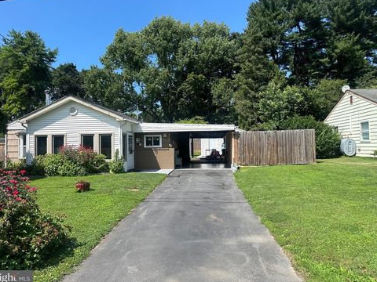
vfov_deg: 54.9
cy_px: 139
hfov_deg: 69.4
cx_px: 181
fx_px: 272
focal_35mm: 25
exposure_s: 1/3155
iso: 80
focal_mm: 6.86
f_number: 1.78
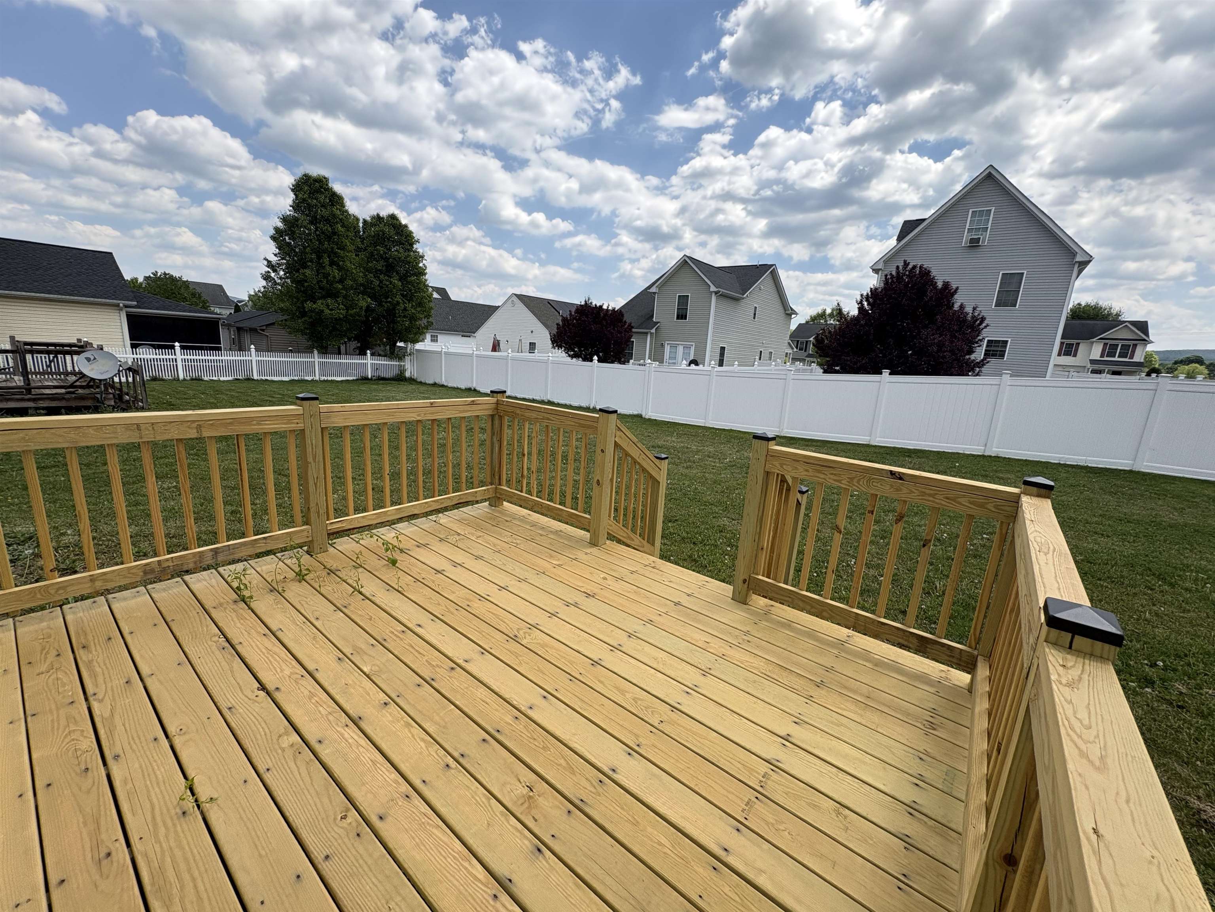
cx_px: 608
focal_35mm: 14
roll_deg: -4.5
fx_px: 491
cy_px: 456
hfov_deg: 102.1
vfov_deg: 85.7
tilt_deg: -11.4
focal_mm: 2.22
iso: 50
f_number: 2.2
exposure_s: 1/1110
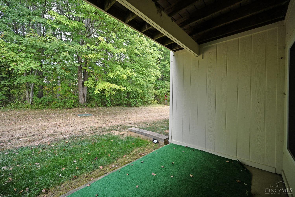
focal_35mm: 14
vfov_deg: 81.2
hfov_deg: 104.3
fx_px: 115
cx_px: 148
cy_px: 98
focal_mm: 14
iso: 250
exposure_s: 1/250
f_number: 4
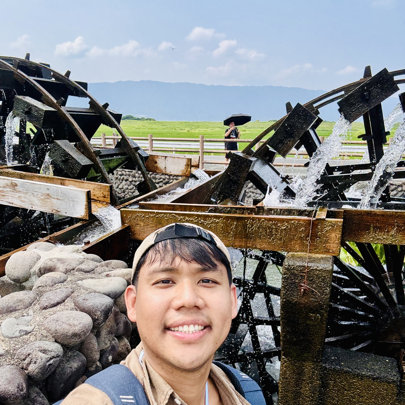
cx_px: 196
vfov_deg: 56.7
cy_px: 248
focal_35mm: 28
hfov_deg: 57.3
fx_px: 371
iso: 25
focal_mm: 2.69
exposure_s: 1/806
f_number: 1.9
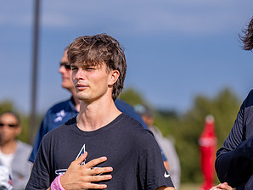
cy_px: 157
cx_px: 215
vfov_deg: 5.3
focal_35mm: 280
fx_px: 2048
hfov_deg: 7.1
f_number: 2.8
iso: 160
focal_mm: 124
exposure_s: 1/4000
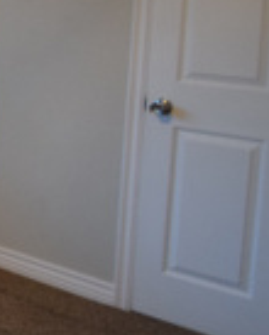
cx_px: -406
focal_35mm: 72
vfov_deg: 25.5
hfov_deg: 13.8
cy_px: 35
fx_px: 717
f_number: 3.5
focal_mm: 11
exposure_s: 1/60
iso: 800
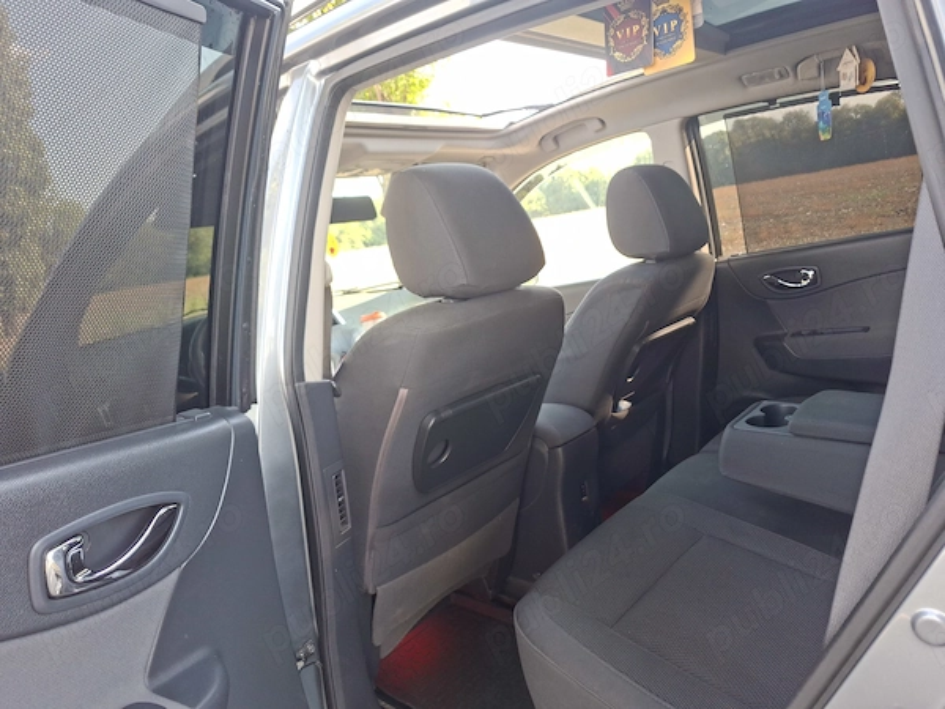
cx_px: 472
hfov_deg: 73.9
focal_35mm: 23
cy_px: 354
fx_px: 628
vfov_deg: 58.9
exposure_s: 1/100
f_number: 1.8
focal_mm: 5.54
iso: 64
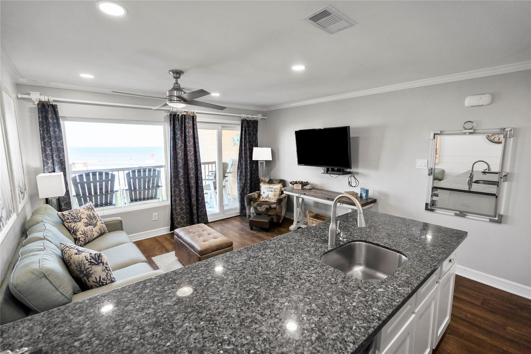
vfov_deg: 73.7
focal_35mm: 16
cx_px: 266
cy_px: 177
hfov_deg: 96.7
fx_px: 236
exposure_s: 1/250
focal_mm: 16
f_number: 4
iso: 320
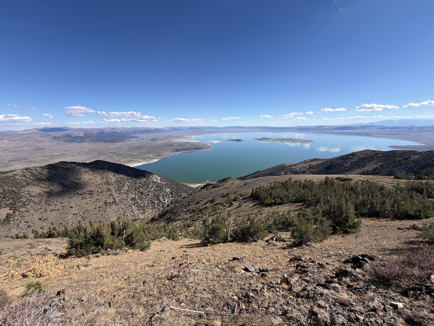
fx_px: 176
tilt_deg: -10.9
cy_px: 163
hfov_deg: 102.1
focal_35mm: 14
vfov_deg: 85.7
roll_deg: +1.2
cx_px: 217
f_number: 2.2
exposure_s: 1/928
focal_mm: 2.22
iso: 20
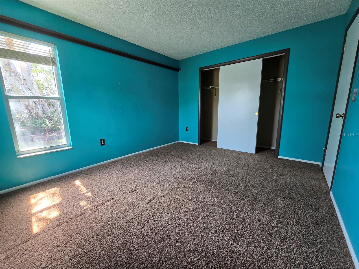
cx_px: 180
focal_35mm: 13
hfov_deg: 106.2
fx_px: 135
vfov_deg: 89.9
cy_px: 134
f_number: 2.2
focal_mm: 2.2
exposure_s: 1/60
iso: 160
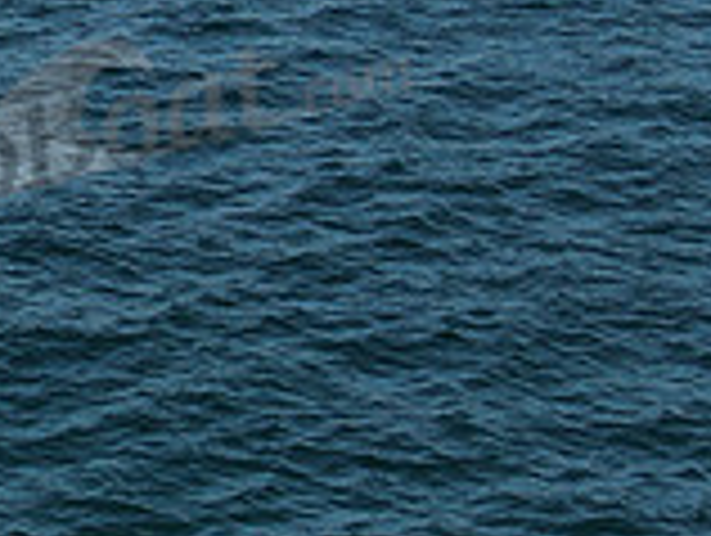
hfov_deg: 10.6
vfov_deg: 8.4
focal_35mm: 176
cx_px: -558
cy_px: -47
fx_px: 3620
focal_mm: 8.6
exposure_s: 1/1250
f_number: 3.8
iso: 100
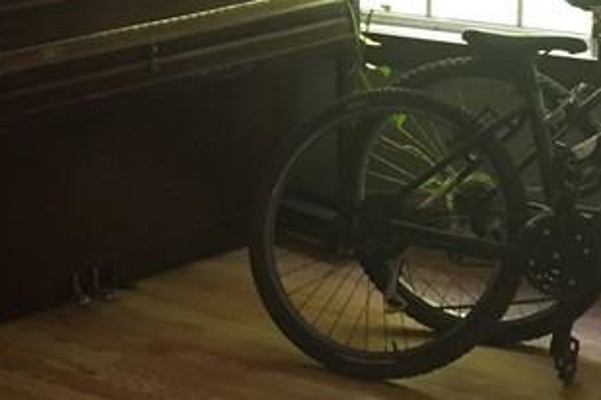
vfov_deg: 13.3
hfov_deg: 20.0
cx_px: 70
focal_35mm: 100
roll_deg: +0.4
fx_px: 1669
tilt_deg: -8.4
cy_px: -80
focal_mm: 4.15
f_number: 2.2
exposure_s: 1/30
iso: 160
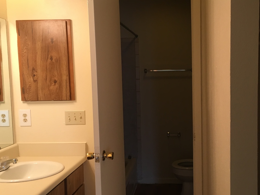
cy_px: 107
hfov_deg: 45.2
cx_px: 170
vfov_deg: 35.1
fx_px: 308
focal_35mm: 41
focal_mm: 4.15
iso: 80
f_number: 2.2
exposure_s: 1/30
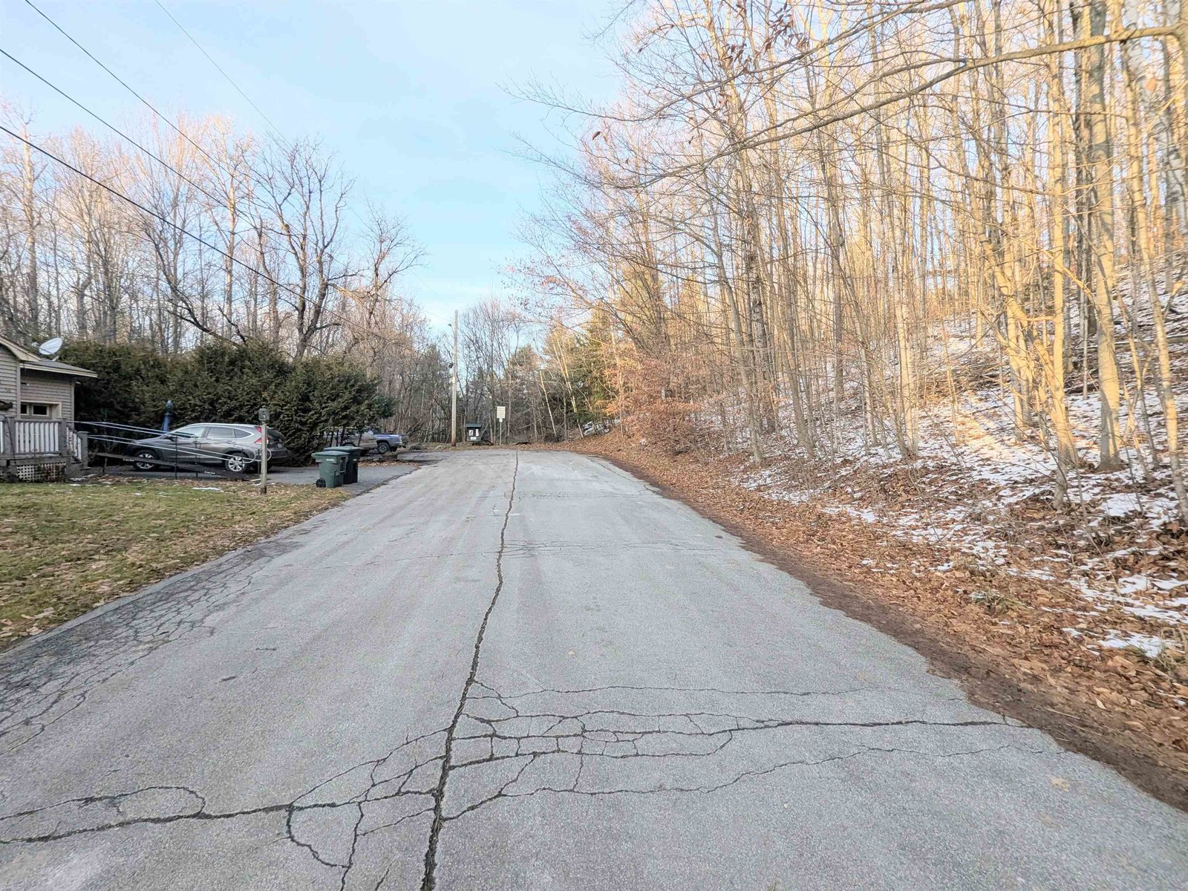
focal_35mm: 13
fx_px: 446
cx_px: 594
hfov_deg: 106.2
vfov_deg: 89.9
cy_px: 446
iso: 45
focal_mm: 1.95
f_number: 2.2
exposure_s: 1/226
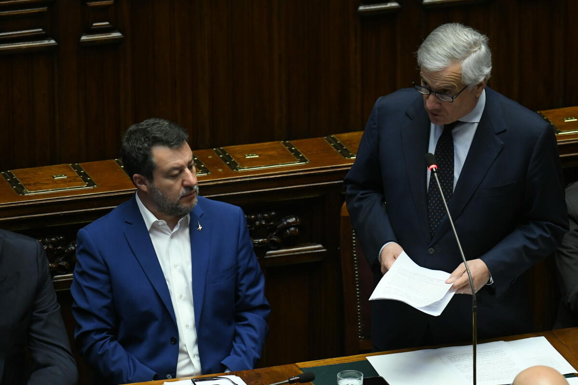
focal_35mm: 450
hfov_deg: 4.6
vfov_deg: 3.1
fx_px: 7224
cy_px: 192
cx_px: 289
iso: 3200
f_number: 2.8
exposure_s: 1/200
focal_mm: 300
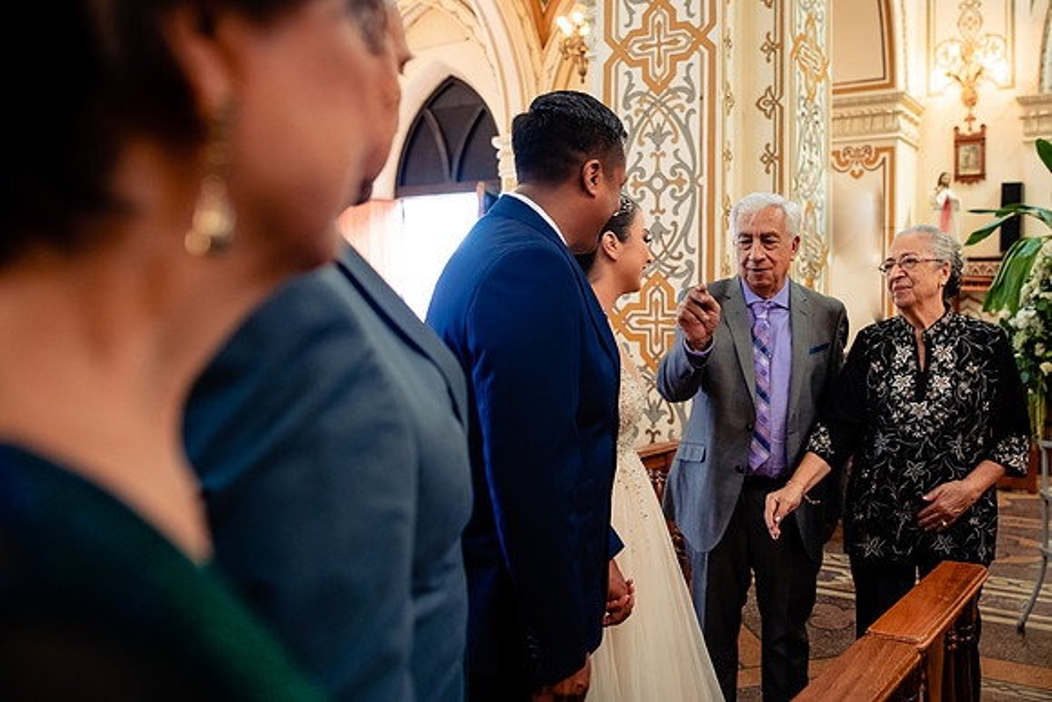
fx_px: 882
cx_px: 649
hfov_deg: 60.9
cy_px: 308
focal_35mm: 30
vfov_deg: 43.3
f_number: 2.8
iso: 1250
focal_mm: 24
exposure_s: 1/100
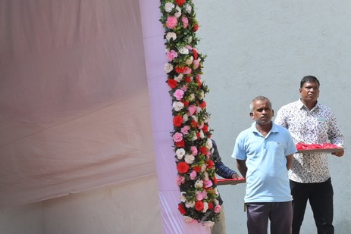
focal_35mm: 216
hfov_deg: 9.4
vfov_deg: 6.3
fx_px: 2107
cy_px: -23
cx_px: -59
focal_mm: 44
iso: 200
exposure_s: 1/400
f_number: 7.1
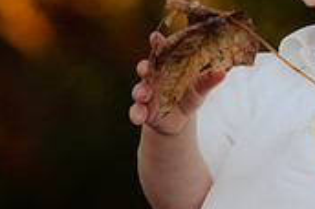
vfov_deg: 1.7
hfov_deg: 2.6
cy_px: 137
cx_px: 192
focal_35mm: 809
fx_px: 7066
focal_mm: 160
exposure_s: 1/400
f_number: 3.5
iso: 640
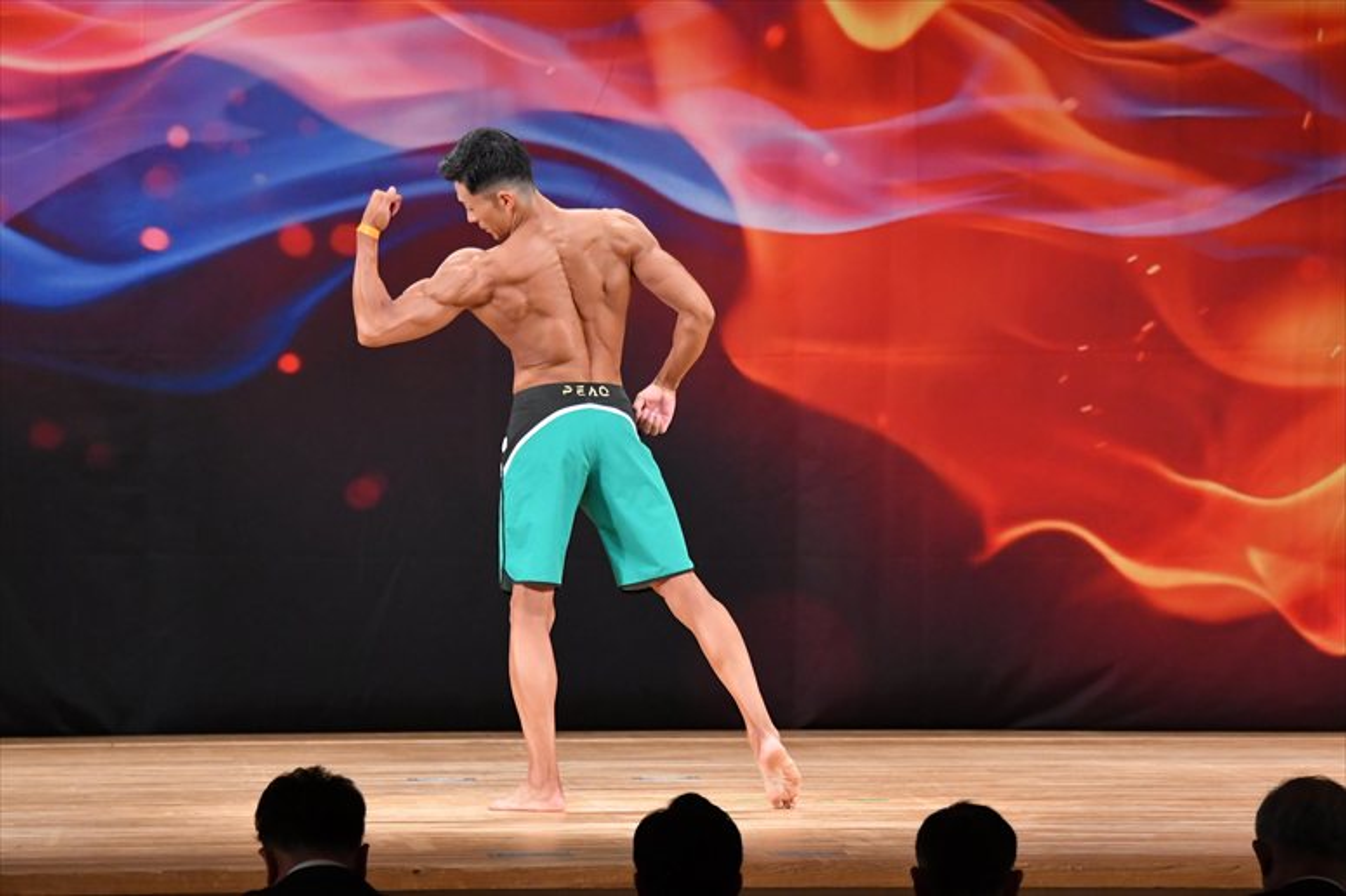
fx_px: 8110
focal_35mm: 217
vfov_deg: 6.3
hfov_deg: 9.5
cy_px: 448
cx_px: 673
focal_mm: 145
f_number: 5.6
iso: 4000
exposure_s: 1/400
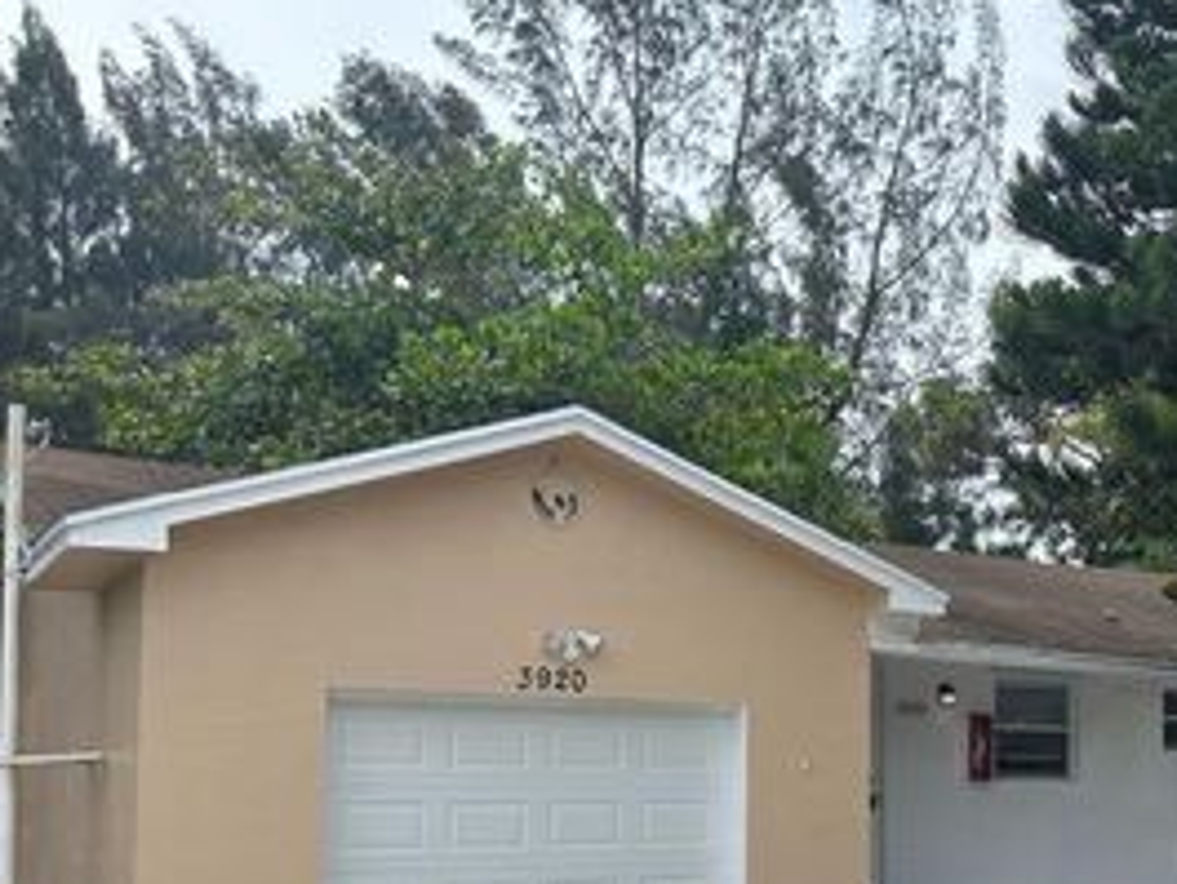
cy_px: 713
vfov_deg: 29.0
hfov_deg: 36.0
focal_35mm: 49
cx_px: 1106
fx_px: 1667
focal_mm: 5.7
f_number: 1.5
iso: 50
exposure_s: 1/2994
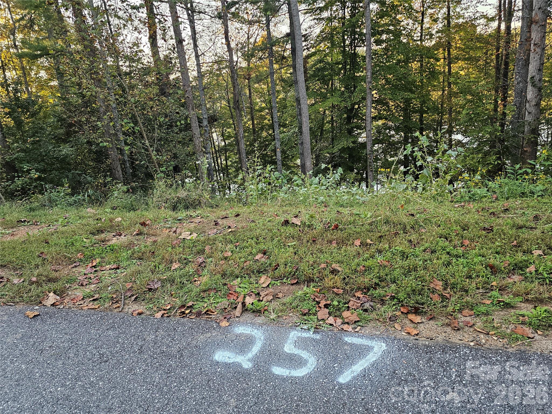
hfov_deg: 73.9
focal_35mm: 23
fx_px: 367
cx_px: 276
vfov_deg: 58.9
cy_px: 207
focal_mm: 6.3
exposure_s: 1/180
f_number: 1.7
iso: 200
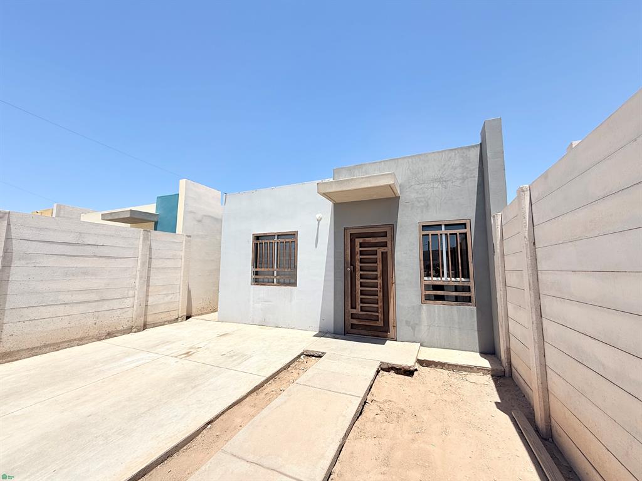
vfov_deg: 85.7
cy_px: 240
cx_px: 321
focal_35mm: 14
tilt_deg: +6.8
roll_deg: -0.2
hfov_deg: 102.1
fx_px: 260
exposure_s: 1/1901
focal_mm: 2.22
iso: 50
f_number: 2.2
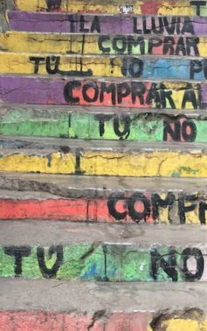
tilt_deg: +1.3
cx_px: 154
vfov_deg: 24.8
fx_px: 749
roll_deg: -0.9
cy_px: 120
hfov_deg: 15.7
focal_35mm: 83
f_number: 2.2
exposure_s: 1/100
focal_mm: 4.15
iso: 32
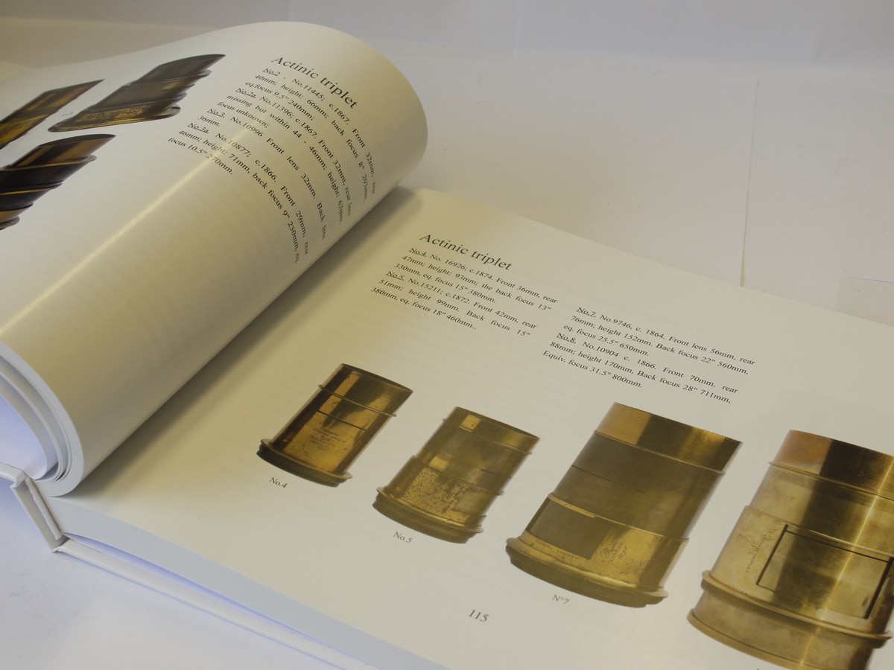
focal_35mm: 60
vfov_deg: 24.4
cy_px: 335
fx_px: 1550
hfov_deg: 32.2
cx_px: 447
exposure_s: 1/60
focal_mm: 30
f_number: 8
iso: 400
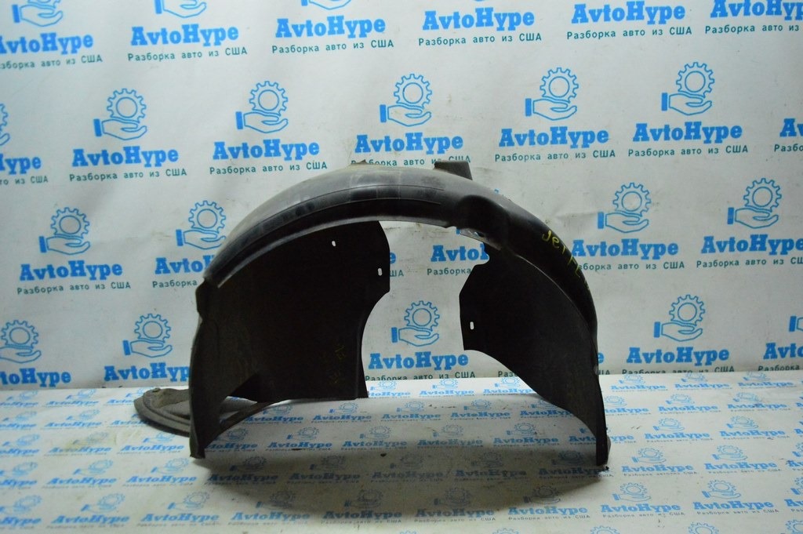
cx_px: 402
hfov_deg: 62.0
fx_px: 669
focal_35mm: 30
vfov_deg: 43.5
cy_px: 267
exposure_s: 1/1000
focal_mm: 20
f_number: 4
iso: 6400
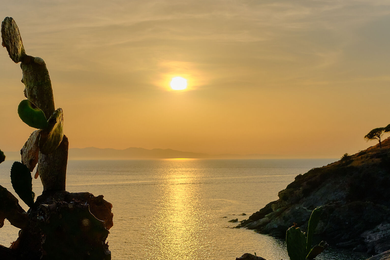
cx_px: 140
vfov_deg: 25.5
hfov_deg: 37.2
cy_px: 162
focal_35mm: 53
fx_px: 574
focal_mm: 23.4
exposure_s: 1/3000
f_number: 8
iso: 640
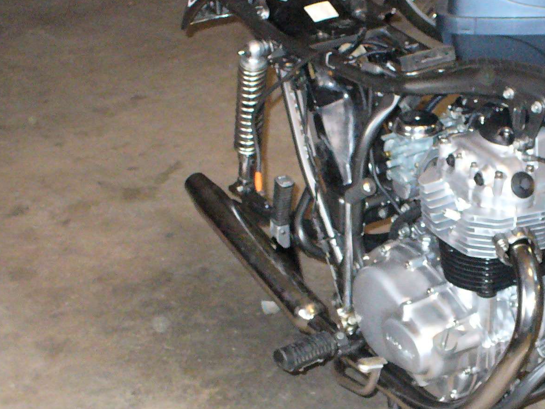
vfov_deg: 18.2
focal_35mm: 81
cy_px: 272
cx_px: 473
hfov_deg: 23.6
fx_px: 1275
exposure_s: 1/30
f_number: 2.8
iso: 400
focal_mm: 6.1
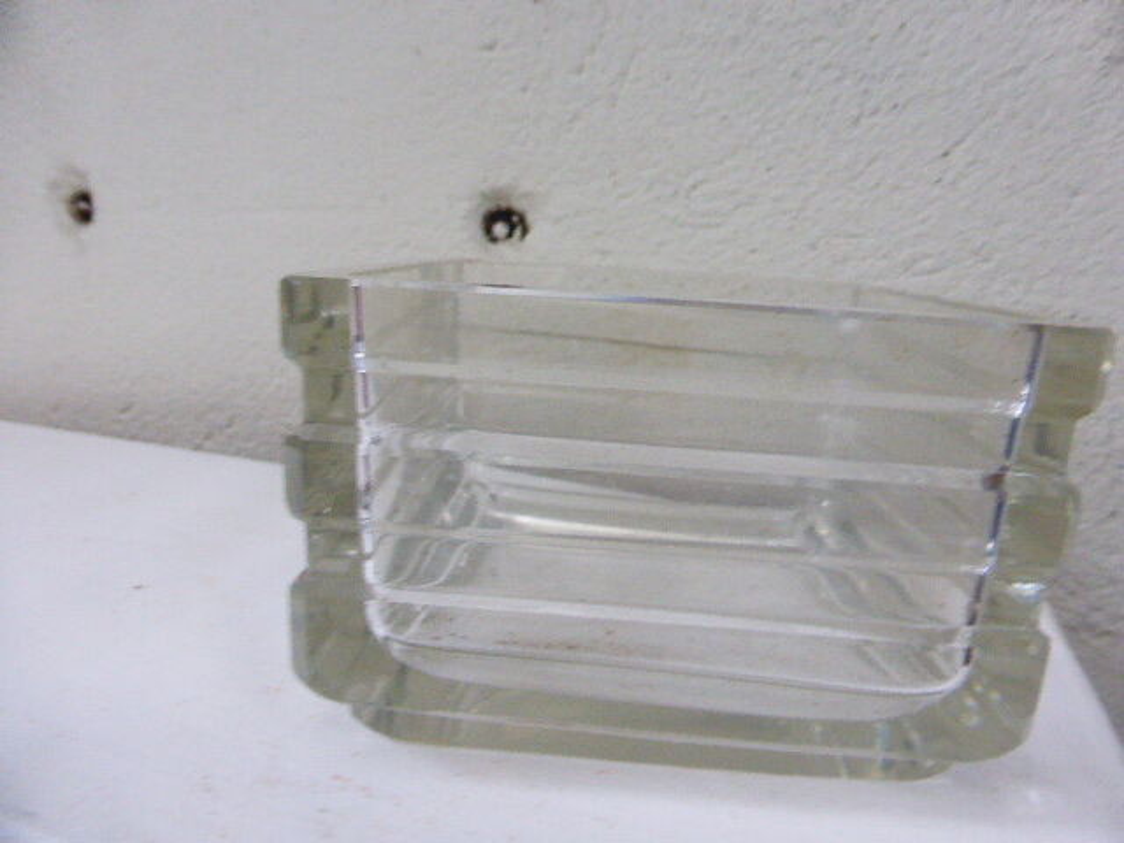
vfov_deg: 56.8
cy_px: 422
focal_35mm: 24
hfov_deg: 71.6
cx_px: 562
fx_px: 779
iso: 320
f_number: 3.3
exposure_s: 1/60
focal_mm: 4.3
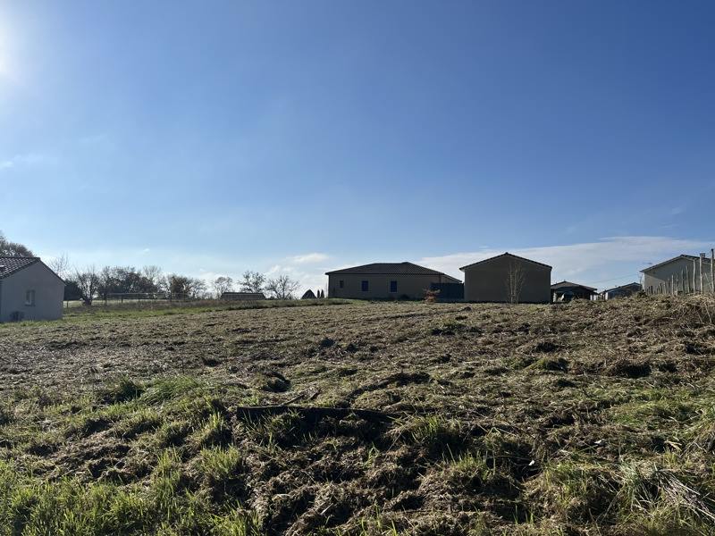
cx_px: 358
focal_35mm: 26
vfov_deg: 53.1
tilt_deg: +2.8
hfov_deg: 67.3
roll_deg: -1.5
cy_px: 268
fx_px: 537
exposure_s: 1/8403
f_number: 1.6
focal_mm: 5.1
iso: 50
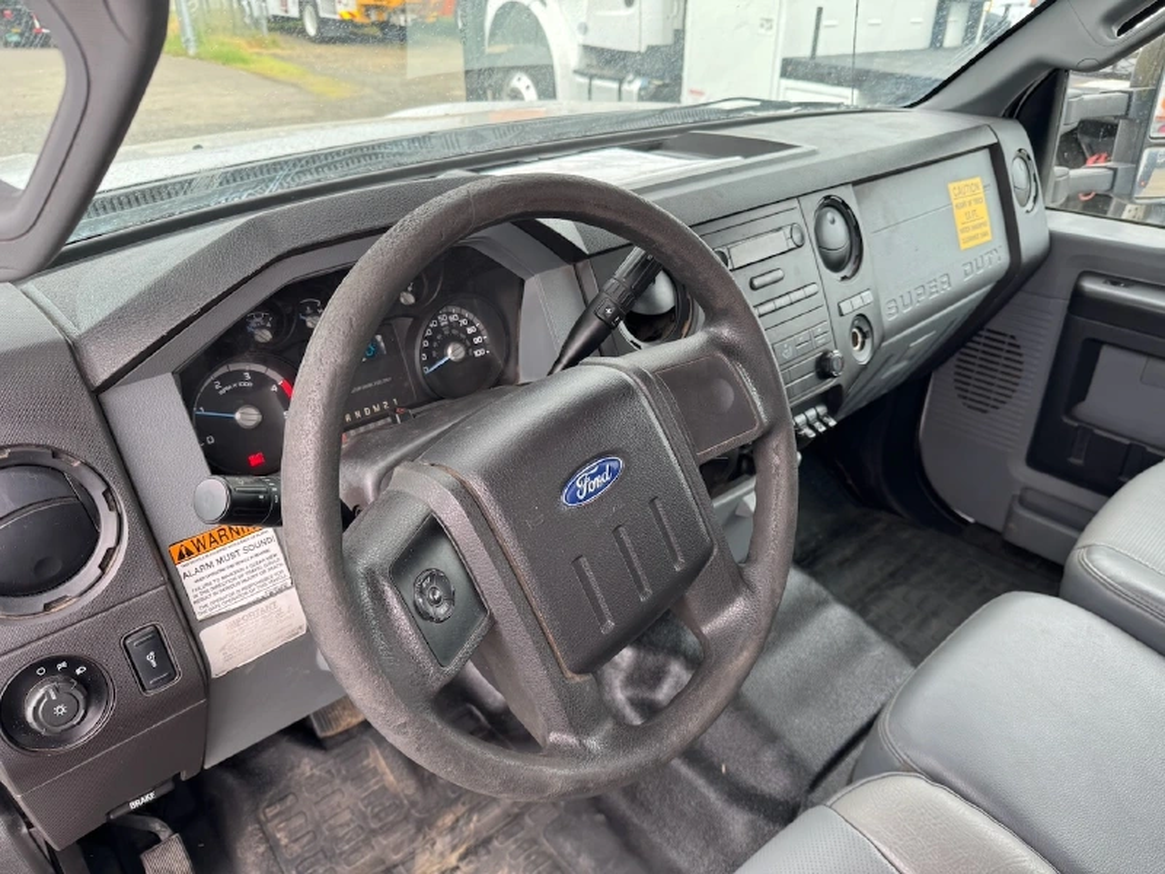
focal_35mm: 24
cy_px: 437
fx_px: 808
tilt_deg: -30.9
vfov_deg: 56.8
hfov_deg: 71.6
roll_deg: -1.0
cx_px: 582
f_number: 1.78
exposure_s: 1/121
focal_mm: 6.76
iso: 80
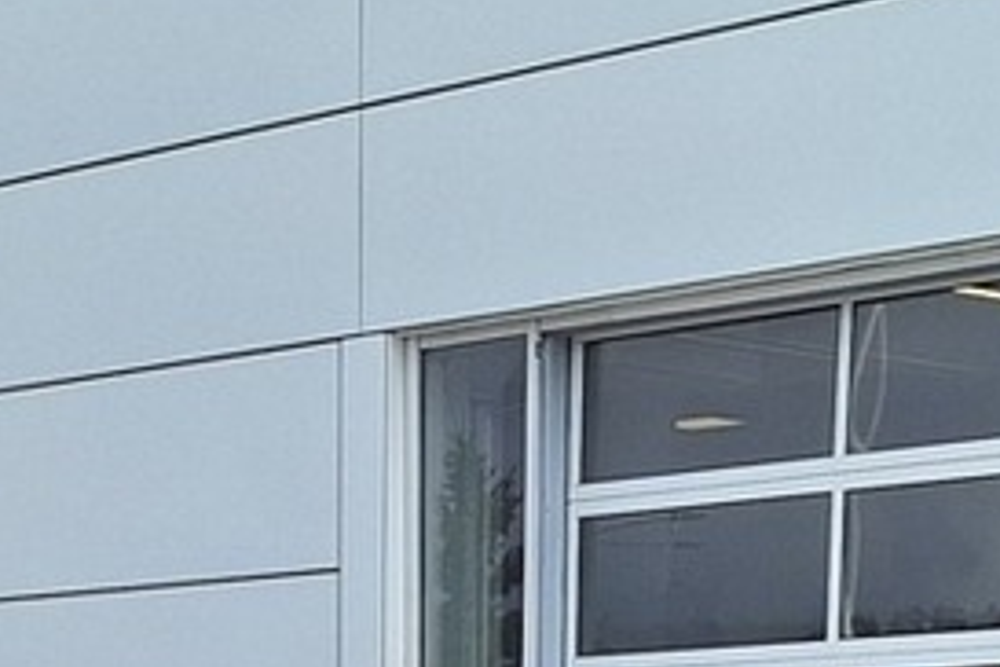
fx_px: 3500
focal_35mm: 126
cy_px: 1759
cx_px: 289
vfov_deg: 9.4
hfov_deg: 16.2
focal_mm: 5.54
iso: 40
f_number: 1.8
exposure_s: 1/2674
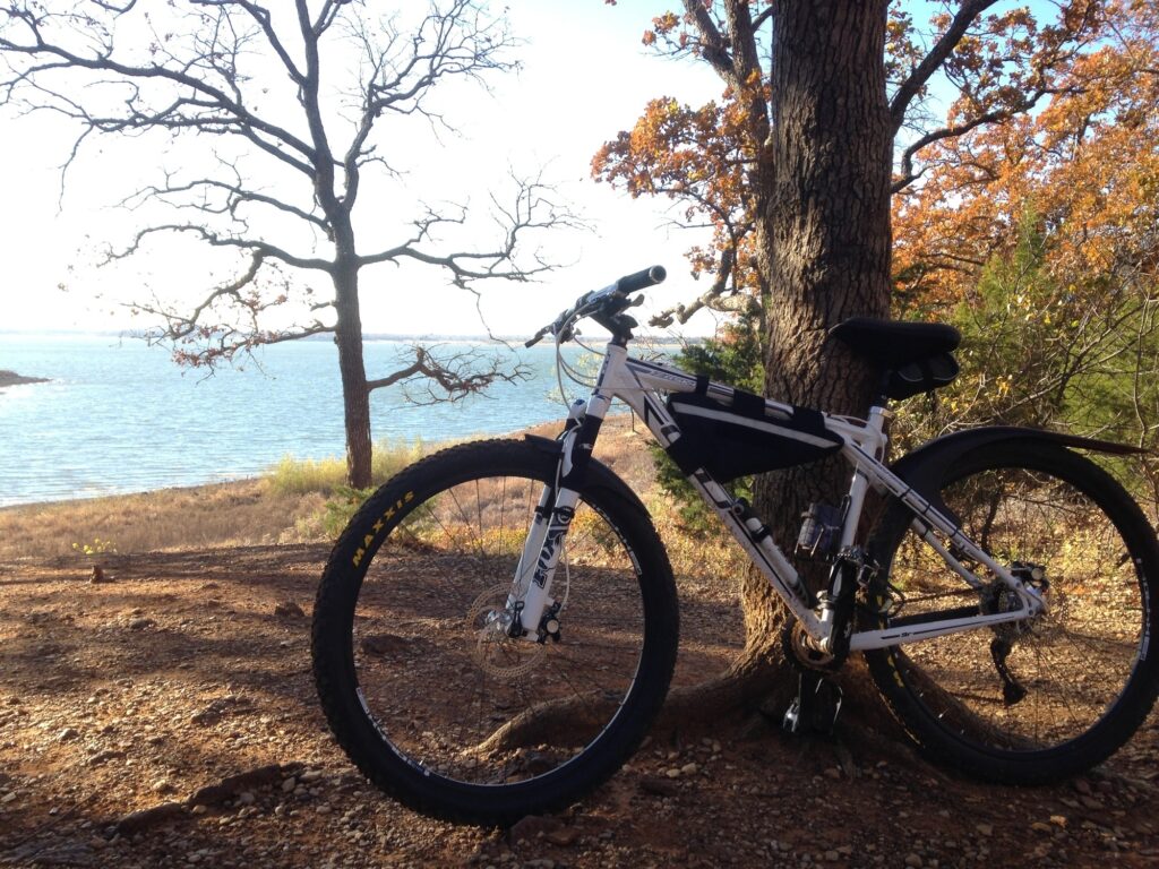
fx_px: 1105
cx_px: 580
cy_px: 434
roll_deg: -1.4
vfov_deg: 42.9
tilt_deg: -7.4
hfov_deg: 55.4
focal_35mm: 33
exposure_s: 1/335
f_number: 2.4
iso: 50
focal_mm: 4.12
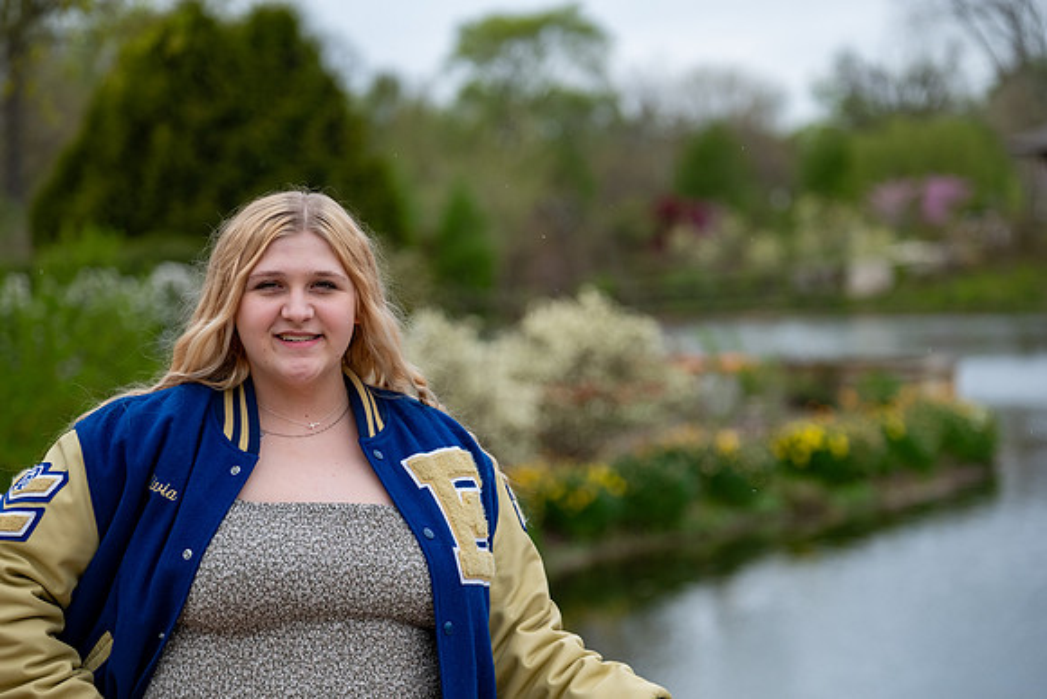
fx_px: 3520
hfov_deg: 16.9
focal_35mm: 121
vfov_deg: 11.3
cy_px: 350
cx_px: 524
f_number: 2.8
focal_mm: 80.4
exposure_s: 1/1000
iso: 250
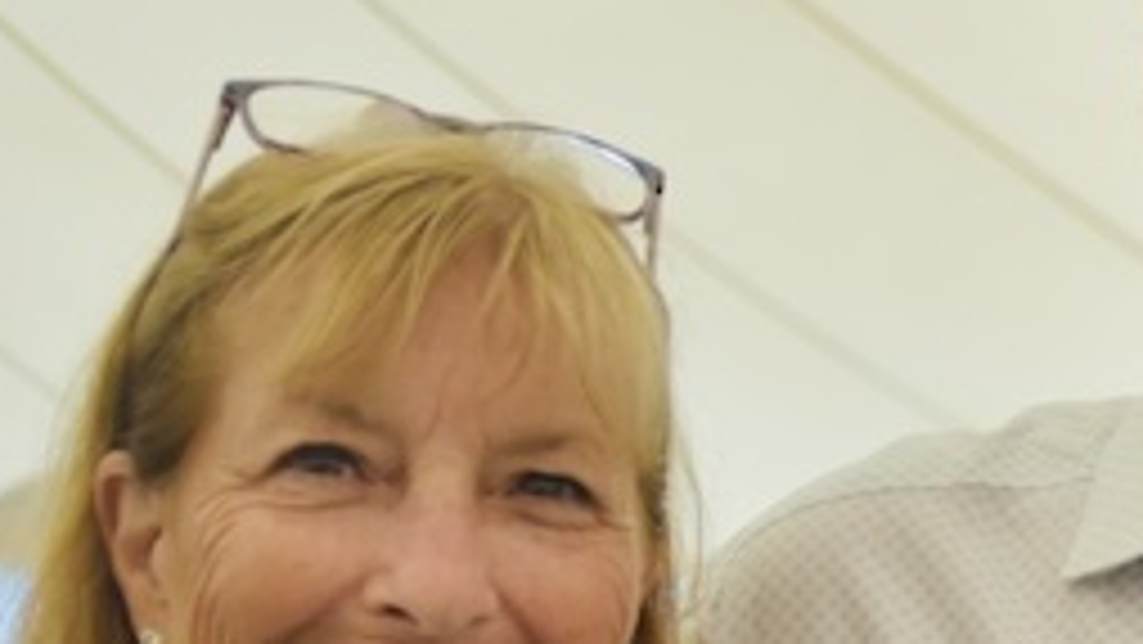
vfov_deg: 2.8
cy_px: 878
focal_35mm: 433
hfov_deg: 5.0
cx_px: 1606
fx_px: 13126
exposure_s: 1/250
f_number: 4.5
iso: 560
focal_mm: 105
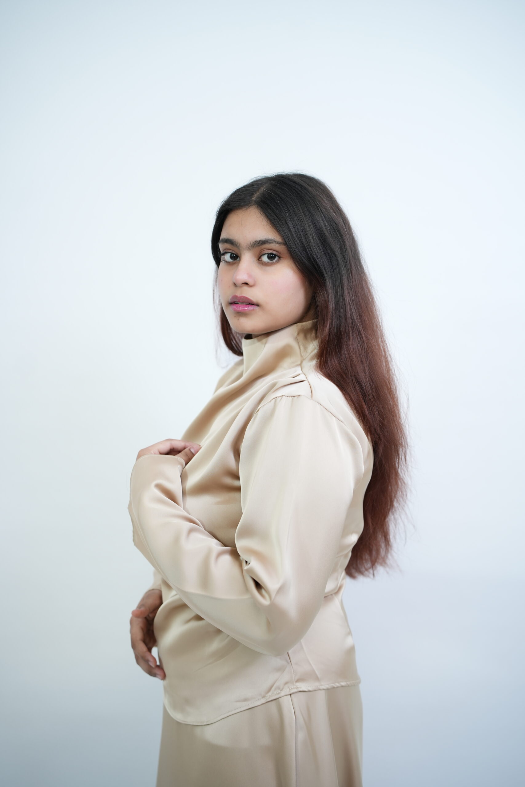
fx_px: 765
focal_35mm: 35
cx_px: 262
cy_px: 394
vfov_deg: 54.4
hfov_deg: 37.9
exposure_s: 1/200
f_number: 2.5
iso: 400
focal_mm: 35
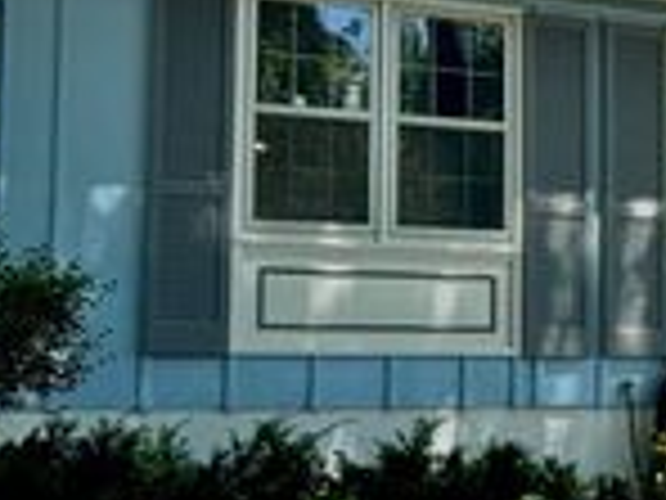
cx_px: 918
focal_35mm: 81
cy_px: 295
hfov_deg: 21.3
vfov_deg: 18.2
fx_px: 1558
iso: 80
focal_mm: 6.76
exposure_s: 1/1395
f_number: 1.78
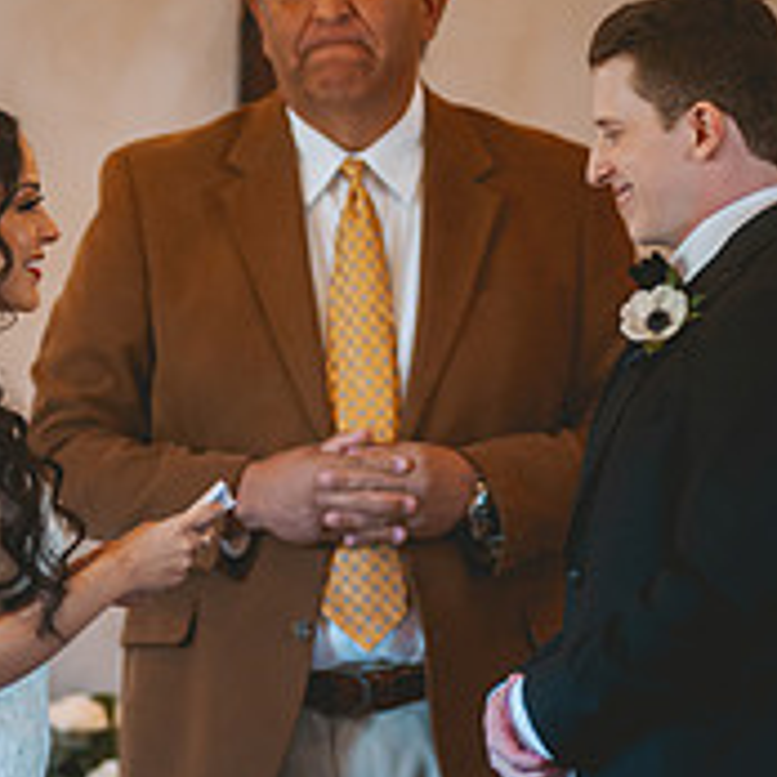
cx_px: 230
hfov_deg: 2.7
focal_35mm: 659
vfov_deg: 2.7
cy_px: 295
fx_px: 16735
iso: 800
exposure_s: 1/80
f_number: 2.8
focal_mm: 300
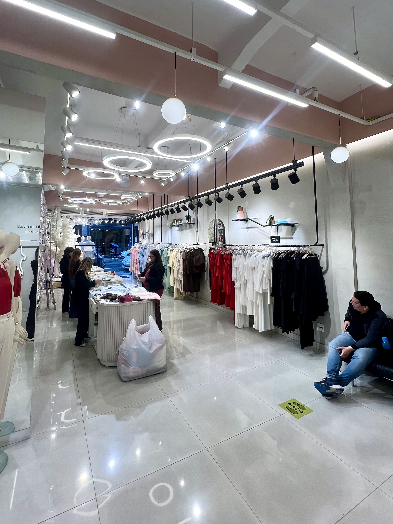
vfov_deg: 93.9
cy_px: 224
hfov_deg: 78.1
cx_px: 193
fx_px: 242
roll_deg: +0.1
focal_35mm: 16
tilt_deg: +3.5
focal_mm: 1.57
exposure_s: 1/127
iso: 32
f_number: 1.8
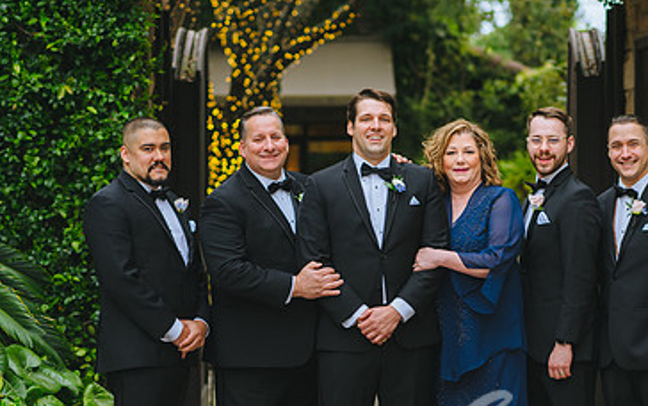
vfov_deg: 9.5
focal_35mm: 138
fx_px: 2439
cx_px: 409
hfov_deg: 15.1
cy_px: 289
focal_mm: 85
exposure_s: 1/800
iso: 400
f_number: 2.8
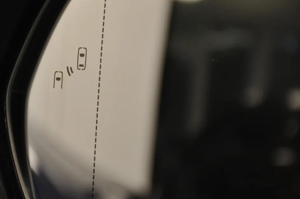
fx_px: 2521
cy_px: 64
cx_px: 69
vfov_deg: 4.5
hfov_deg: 6.8
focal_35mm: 303
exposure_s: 1/30
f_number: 5.6
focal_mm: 116
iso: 800
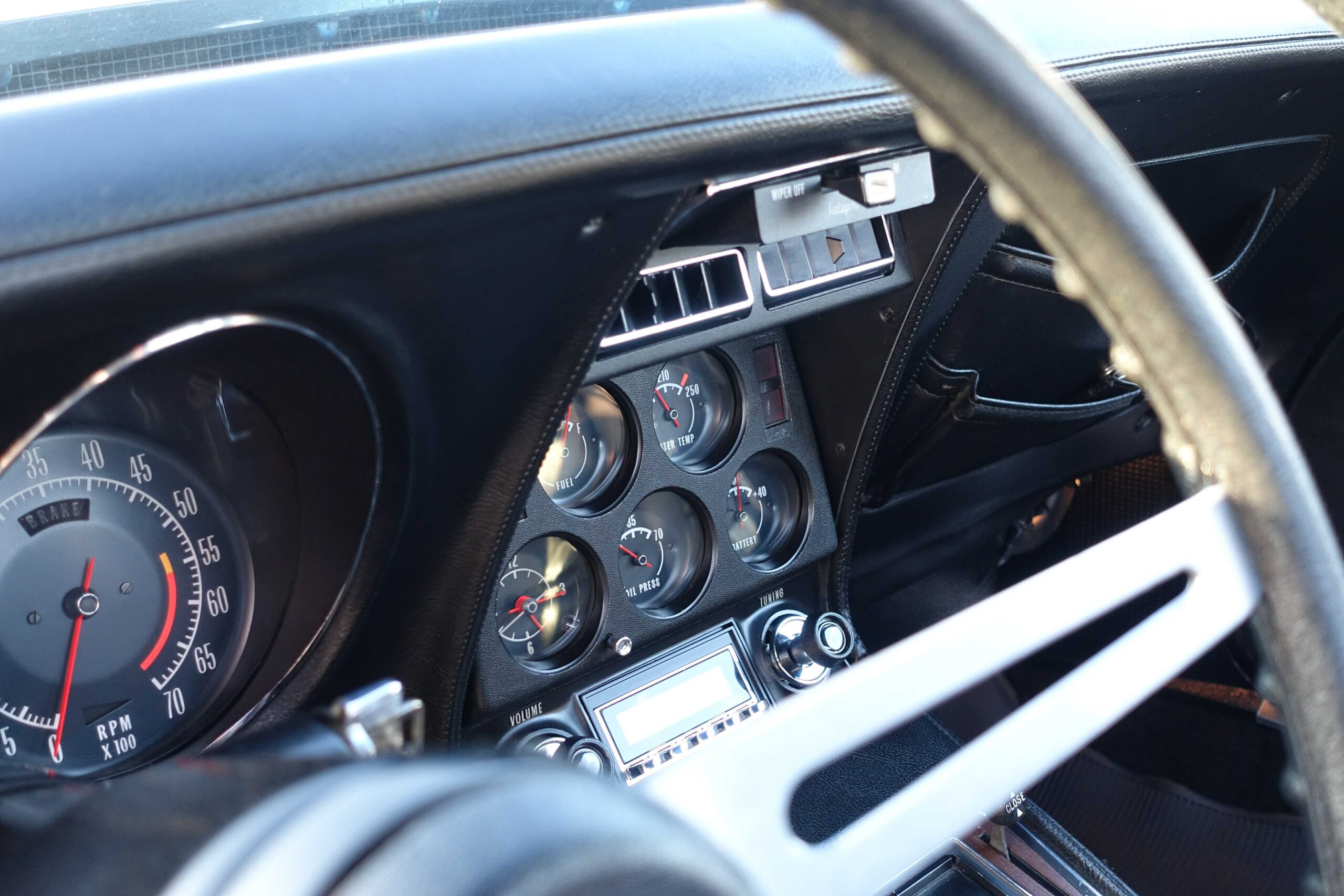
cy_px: 448
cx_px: 672
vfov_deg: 32.6
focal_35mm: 41
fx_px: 1531
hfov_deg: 47.4
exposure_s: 1/50
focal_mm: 15.1
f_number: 2.8
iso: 500
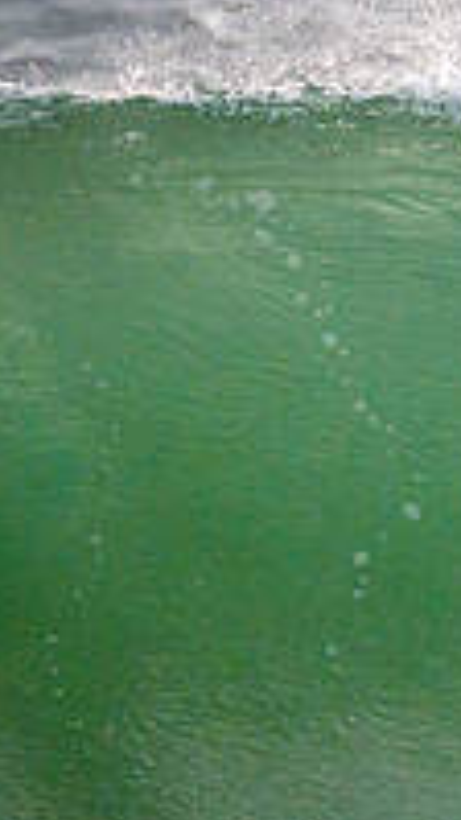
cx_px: 1183
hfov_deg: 0.5
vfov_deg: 0.9
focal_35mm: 2450
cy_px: 359
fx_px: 53219
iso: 1800
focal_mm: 800
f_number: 11
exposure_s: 1/2000
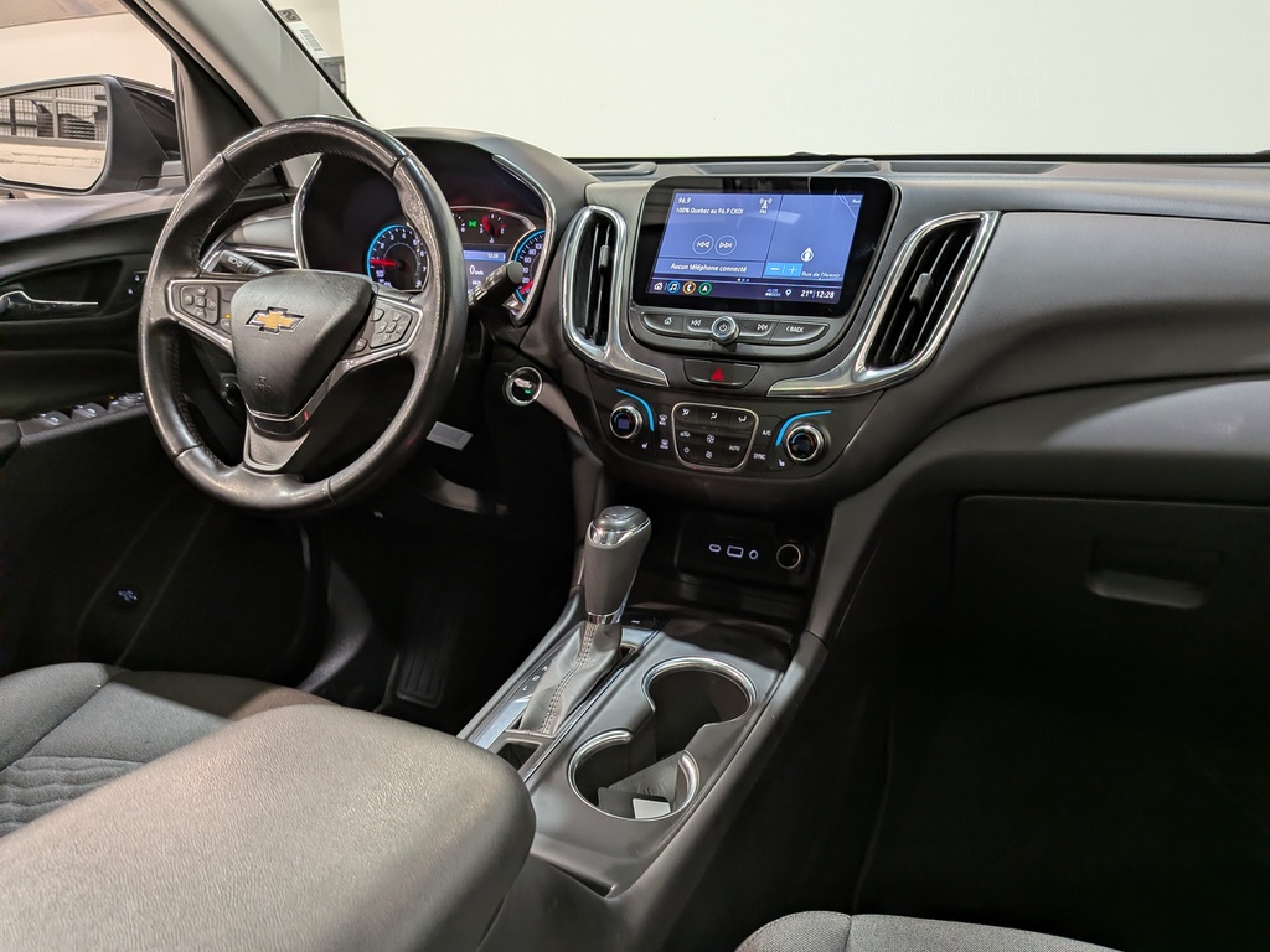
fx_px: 881
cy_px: 476
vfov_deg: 56.8
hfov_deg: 71.6
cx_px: 635
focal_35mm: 24
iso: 79
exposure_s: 1/40
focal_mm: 4.53
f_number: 1.7
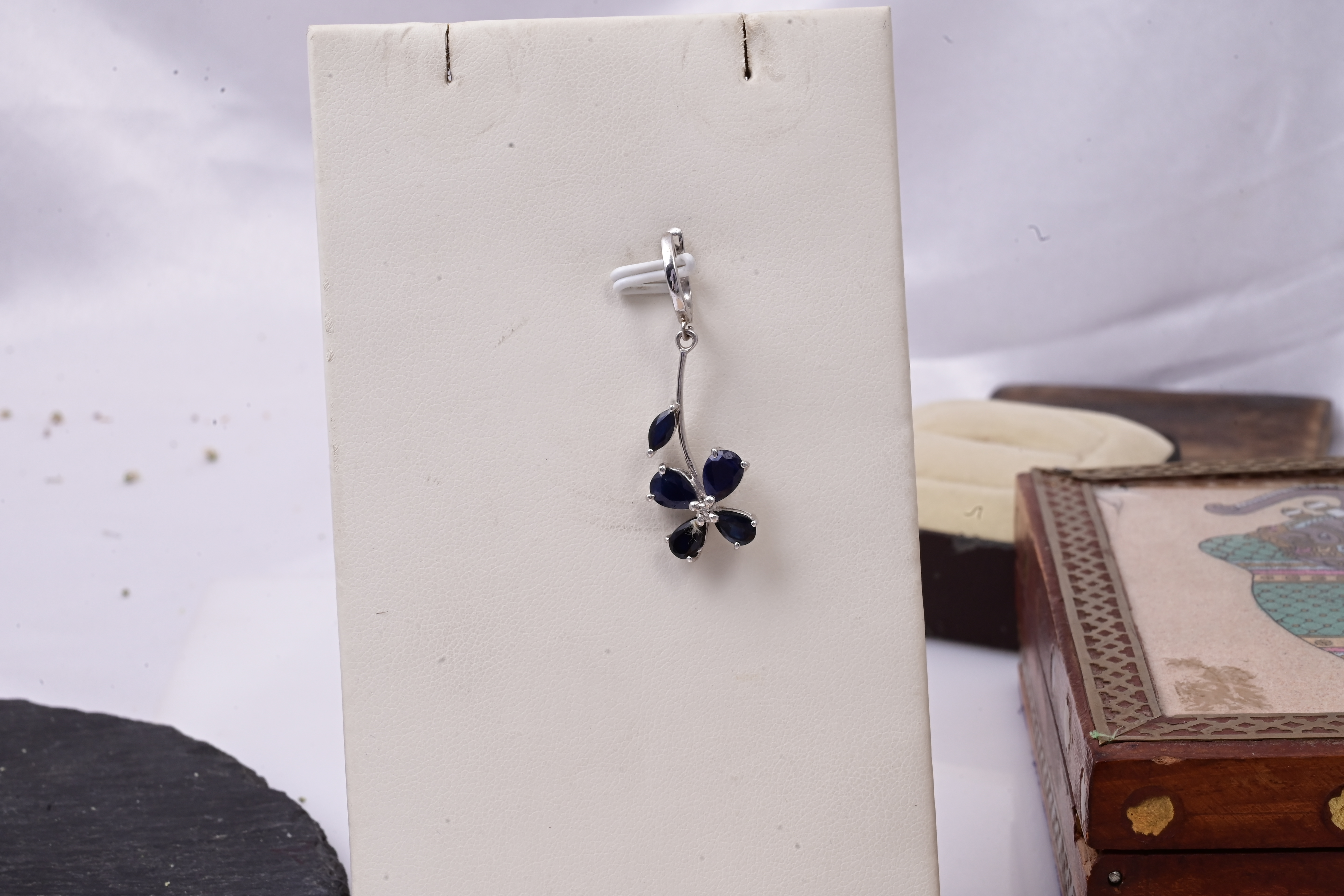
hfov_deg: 27.3
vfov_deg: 18.4
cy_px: 461
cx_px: 683
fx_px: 2762
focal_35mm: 74
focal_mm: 70
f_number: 22
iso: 500
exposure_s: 1/100
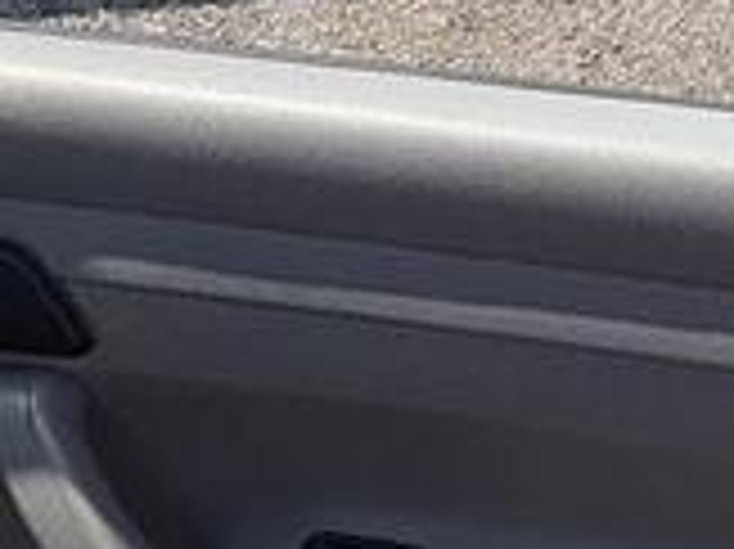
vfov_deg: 18.7
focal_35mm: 77
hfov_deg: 22.8
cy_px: 14
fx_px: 1632
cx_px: 937
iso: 40
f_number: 2.2
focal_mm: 2.22
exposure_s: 1/956
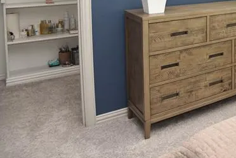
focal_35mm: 44
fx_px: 288
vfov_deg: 27.4
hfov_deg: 31.8
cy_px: -24
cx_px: 320
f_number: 5
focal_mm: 16
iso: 280
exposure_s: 1/60
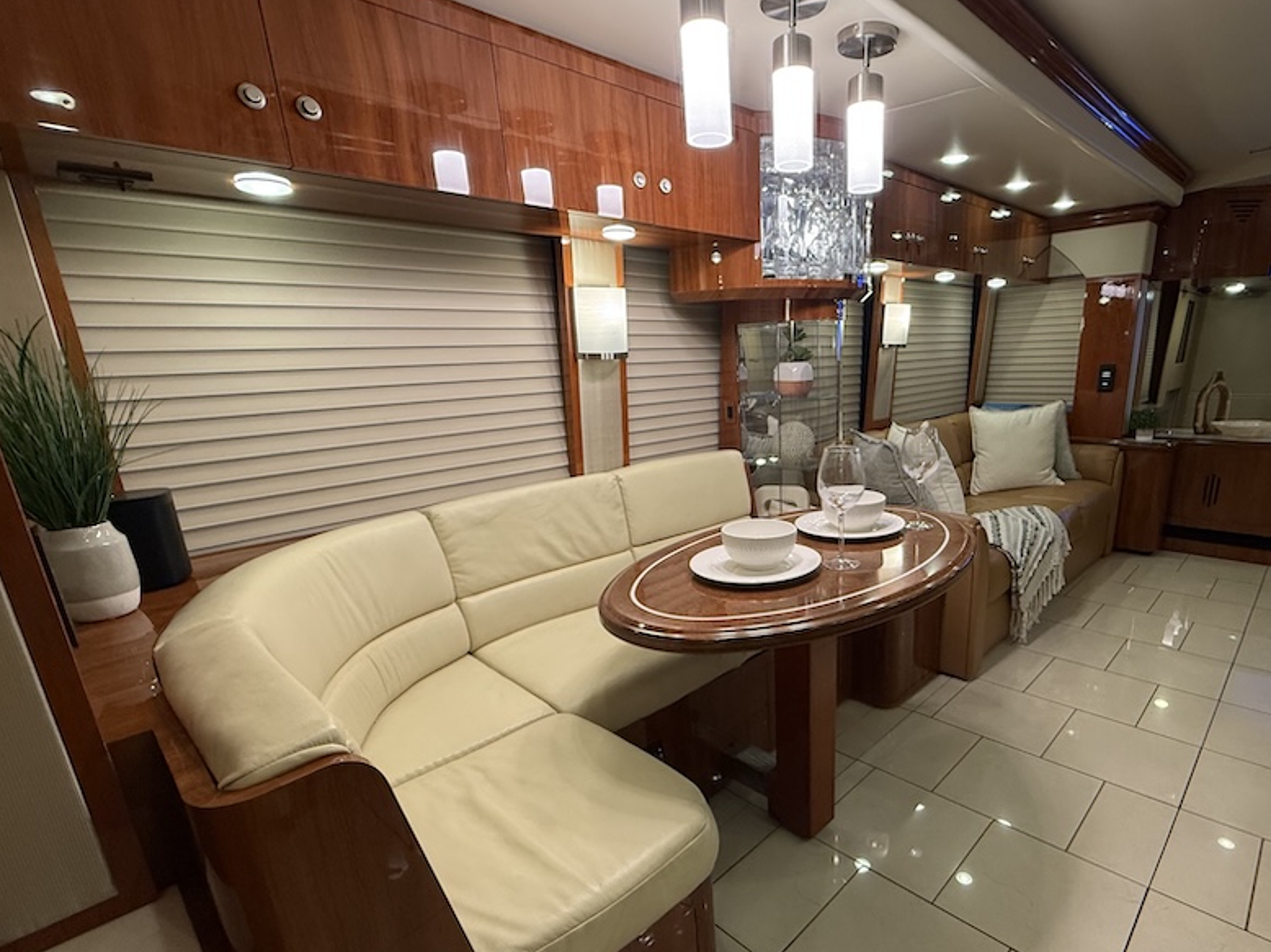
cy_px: 542
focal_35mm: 18
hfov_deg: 86.9
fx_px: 661
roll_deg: +2.1
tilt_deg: -15.7
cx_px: 747
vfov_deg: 71.2
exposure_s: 1/60
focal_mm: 2.22
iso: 250
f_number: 2.2
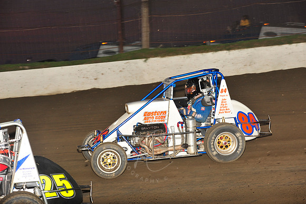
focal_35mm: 112
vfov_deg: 12.2
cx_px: 153
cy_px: 102
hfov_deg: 18.3
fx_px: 951
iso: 800
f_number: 6.3
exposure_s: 1/320
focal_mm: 112
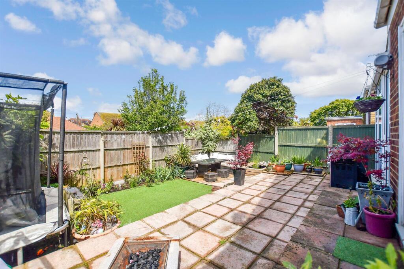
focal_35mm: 15
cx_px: 202
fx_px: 168
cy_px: 134
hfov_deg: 100.4
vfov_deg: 77.3
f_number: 4
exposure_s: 1/5000
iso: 400
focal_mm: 10
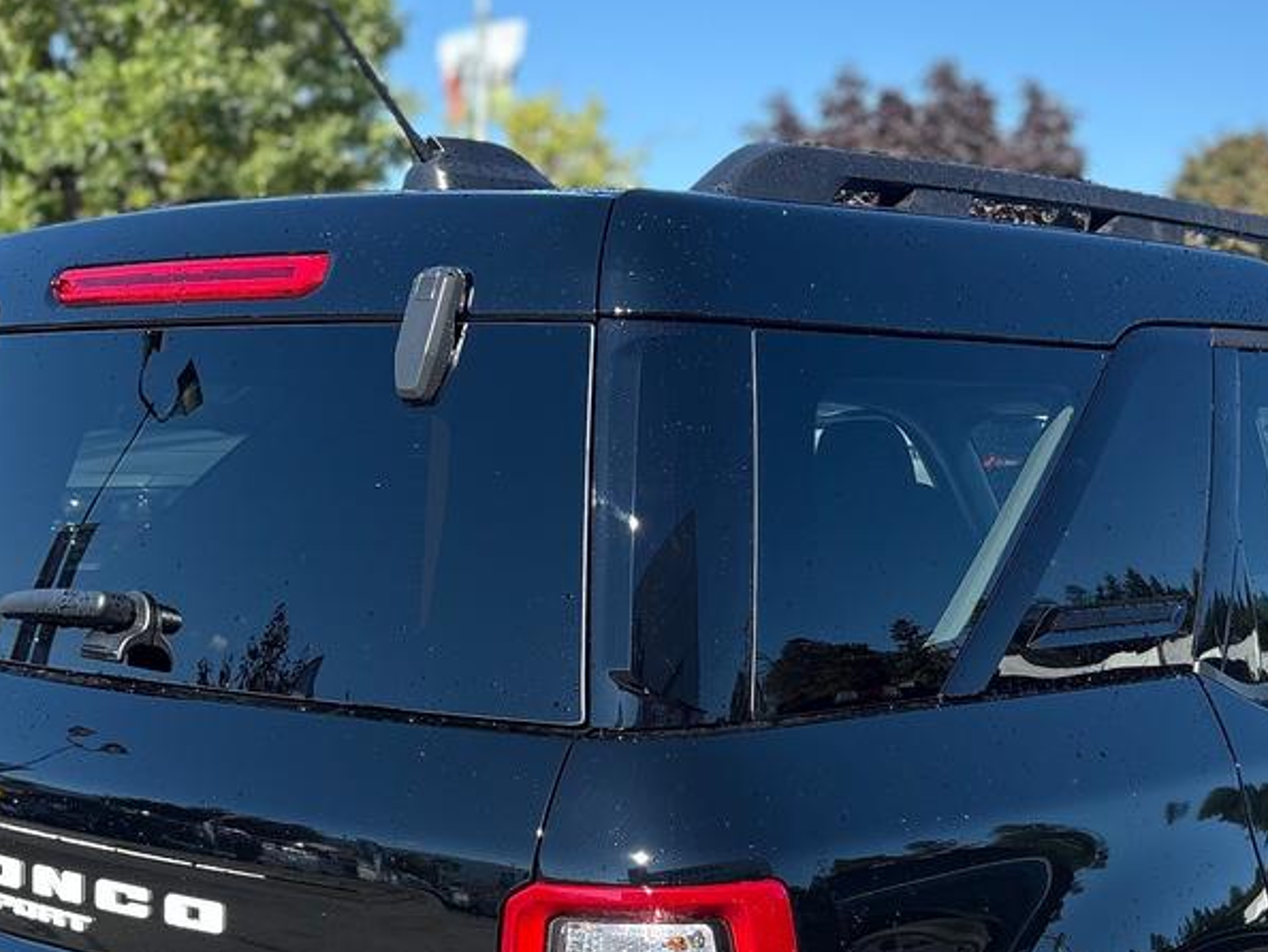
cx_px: 869
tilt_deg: -10.1
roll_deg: -1.3
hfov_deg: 34.0
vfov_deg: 25.5
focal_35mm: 56
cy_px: 796
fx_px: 2052
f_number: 1.6
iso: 64
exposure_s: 1/1626
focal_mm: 5.96
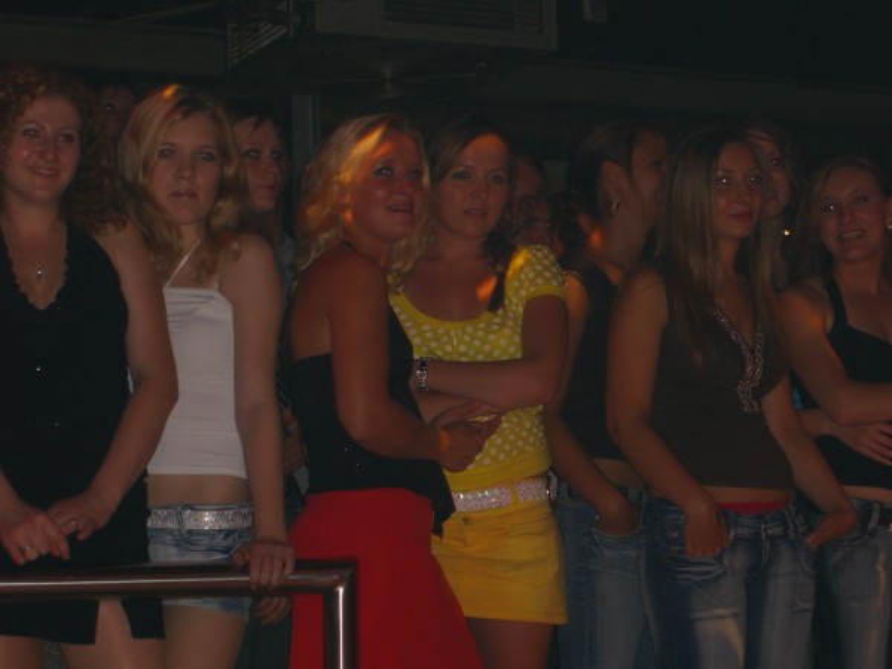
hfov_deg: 20.7
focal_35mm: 95
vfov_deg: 15.6
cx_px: 446
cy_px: 334
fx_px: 2448
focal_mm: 19.7
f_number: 4.8
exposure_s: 1/60
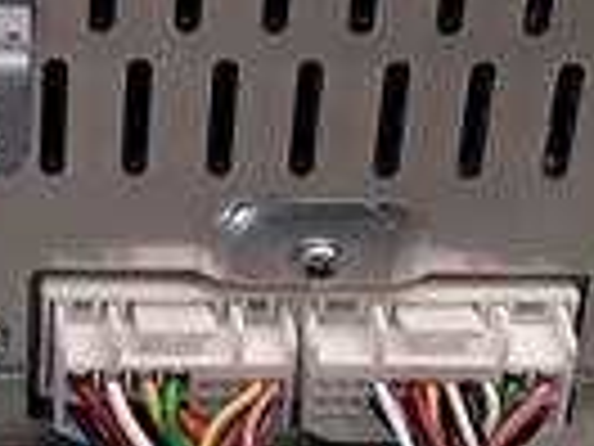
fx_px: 2334
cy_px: -270
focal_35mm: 136
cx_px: -68
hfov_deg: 14.2
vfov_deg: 10.4
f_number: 1.9
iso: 100
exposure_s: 1/217
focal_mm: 2.91
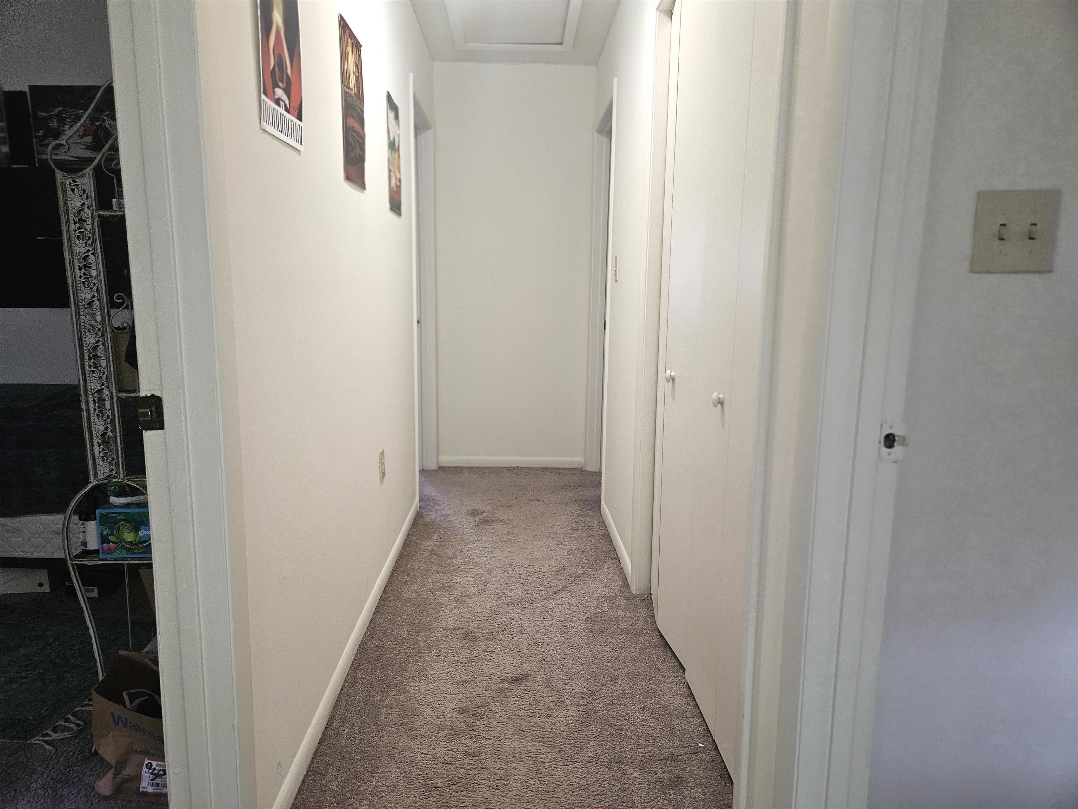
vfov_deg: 58.9
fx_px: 716
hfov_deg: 73.9
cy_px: 404
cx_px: 539
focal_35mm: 23
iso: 800
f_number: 1.8
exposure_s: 1/120
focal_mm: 5.4
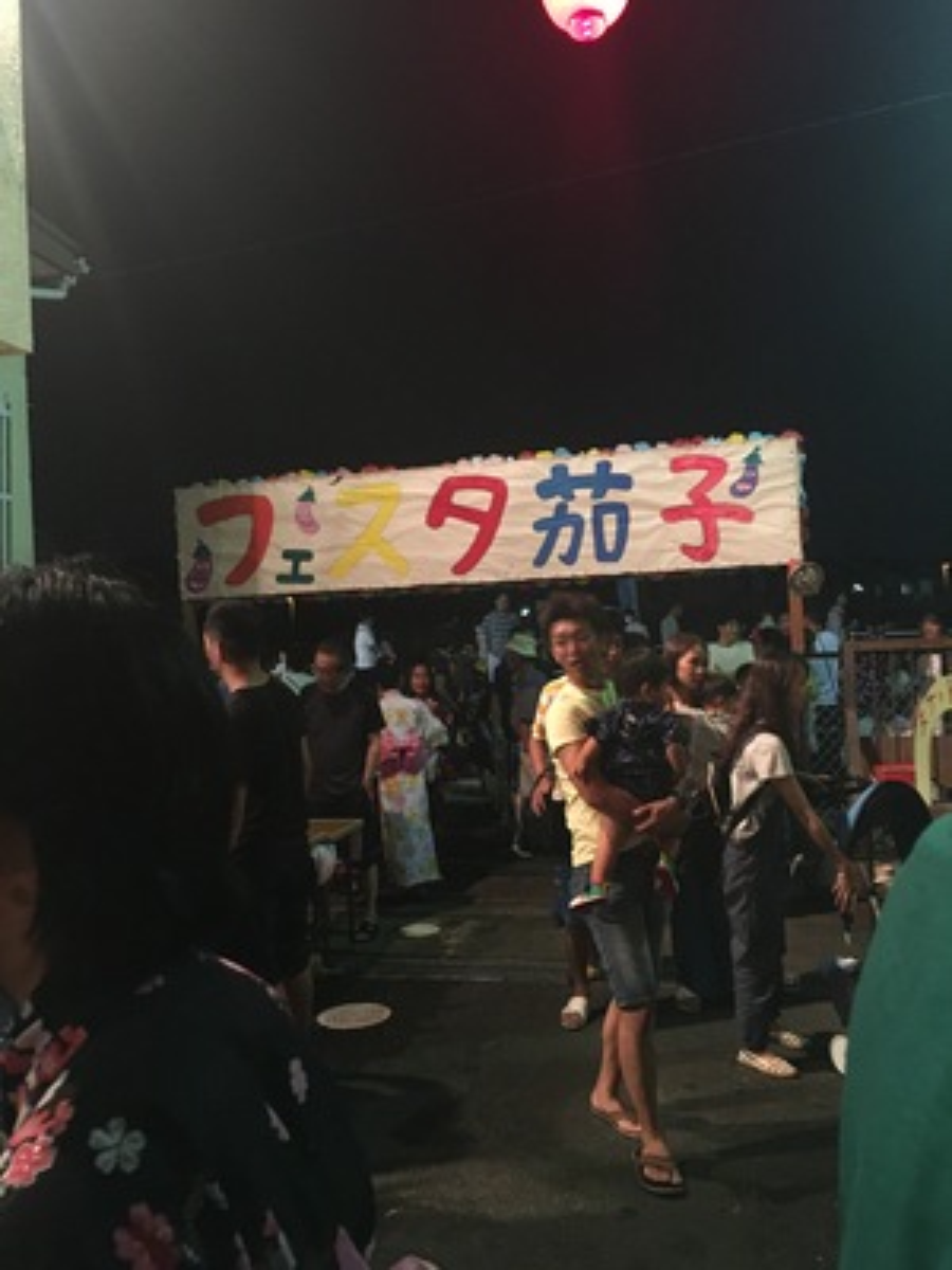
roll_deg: +2.4
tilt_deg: -0.2
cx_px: 476
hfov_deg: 48.2
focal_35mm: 29
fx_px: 1063
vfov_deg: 61.7
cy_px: 635
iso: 200
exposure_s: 1/20
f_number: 2.2
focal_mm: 4.15
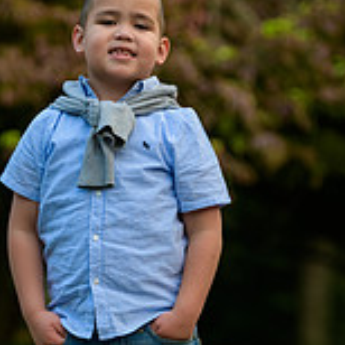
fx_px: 3507
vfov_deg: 5.6
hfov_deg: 5.6
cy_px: 269
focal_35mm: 311
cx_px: 103
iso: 200
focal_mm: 125
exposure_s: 1/250
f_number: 3.2
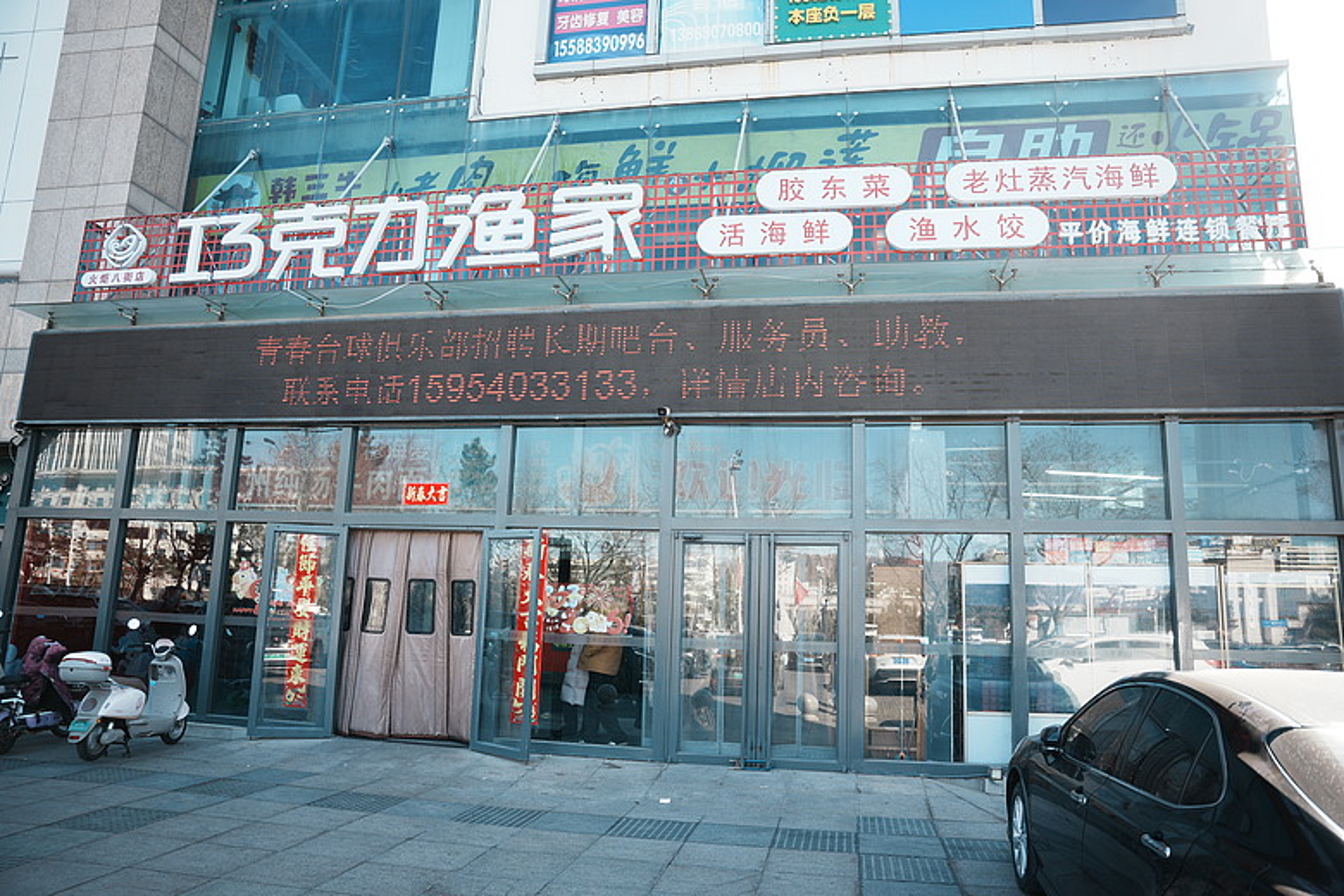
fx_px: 896
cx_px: 672
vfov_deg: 53.1
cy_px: 448
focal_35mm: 24
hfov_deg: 73.7
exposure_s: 1/500
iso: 125
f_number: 2.8
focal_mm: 24
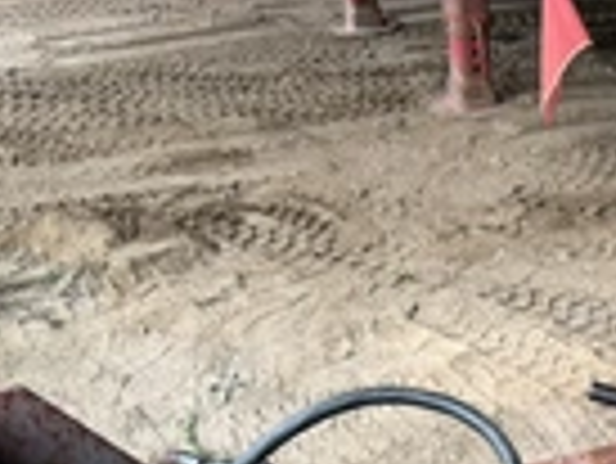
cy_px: 671
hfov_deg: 26.1
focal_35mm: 70
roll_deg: -2.2
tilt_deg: -41.0
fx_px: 1247
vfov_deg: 18.8
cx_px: 634
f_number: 1.78
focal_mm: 6.76
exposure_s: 1/210
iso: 64
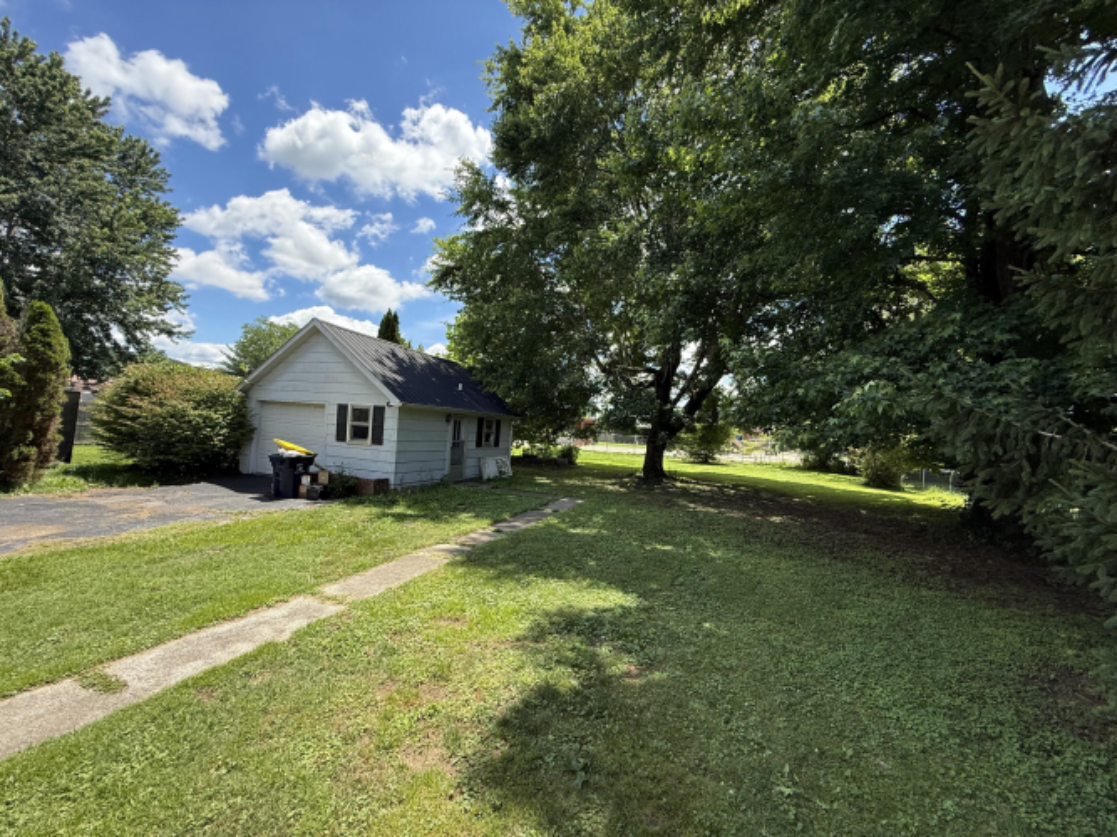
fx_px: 452
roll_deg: -4.4
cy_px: 418
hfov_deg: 102.1
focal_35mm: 14
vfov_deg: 85.7
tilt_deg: +1.7
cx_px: 558
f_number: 2.2
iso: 64
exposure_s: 1/679
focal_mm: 2.22
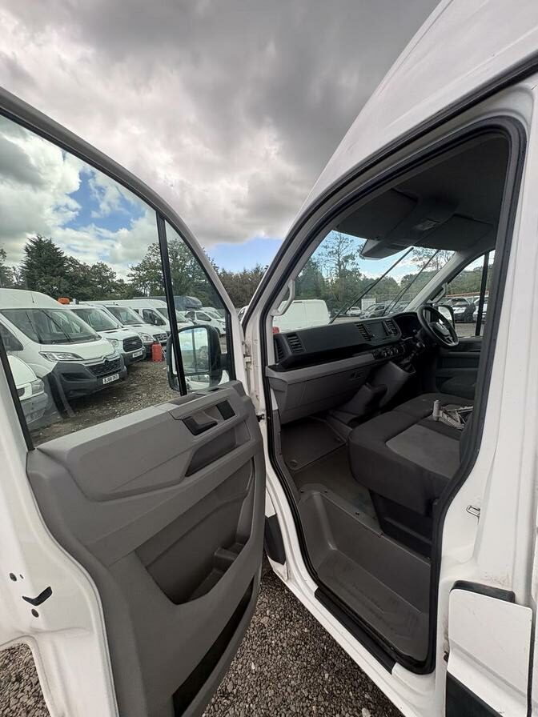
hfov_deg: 85.7
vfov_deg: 102.1
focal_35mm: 14
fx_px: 290
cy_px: 358
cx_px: 269
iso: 40
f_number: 2.2
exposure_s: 1/207
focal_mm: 2.22
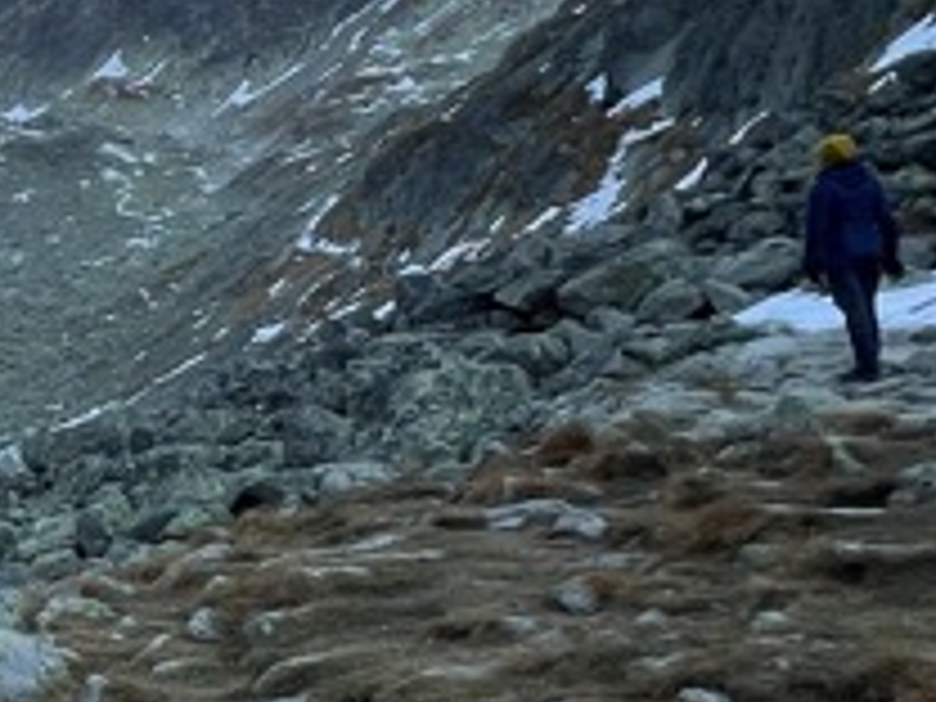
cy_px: 338
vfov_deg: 22.9
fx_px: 1731
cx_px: -706
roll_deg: +1.0
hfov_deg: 21.3
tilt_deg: +5.1
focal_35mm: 64
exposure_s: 1/149
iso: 32
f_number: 1.8
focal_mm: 1.57
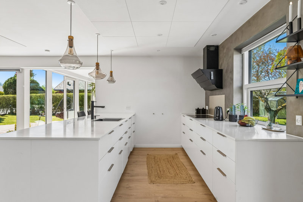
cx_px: 152
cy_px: 101
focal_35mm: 20
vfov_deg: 61.2
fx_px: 171
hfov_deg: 83.1
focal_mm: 20.3
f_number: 7.1
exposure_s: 1/200
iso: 800
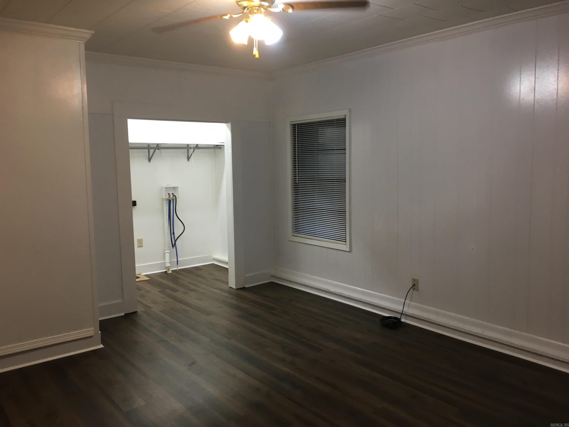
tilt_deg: -6.6
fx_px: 477
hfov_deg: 61.7
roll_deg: +1.2
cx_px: 284
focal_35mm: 29
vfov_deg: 48.2
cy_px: 214
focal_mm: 4.15
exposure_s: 1/30
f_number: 2.2
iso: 80
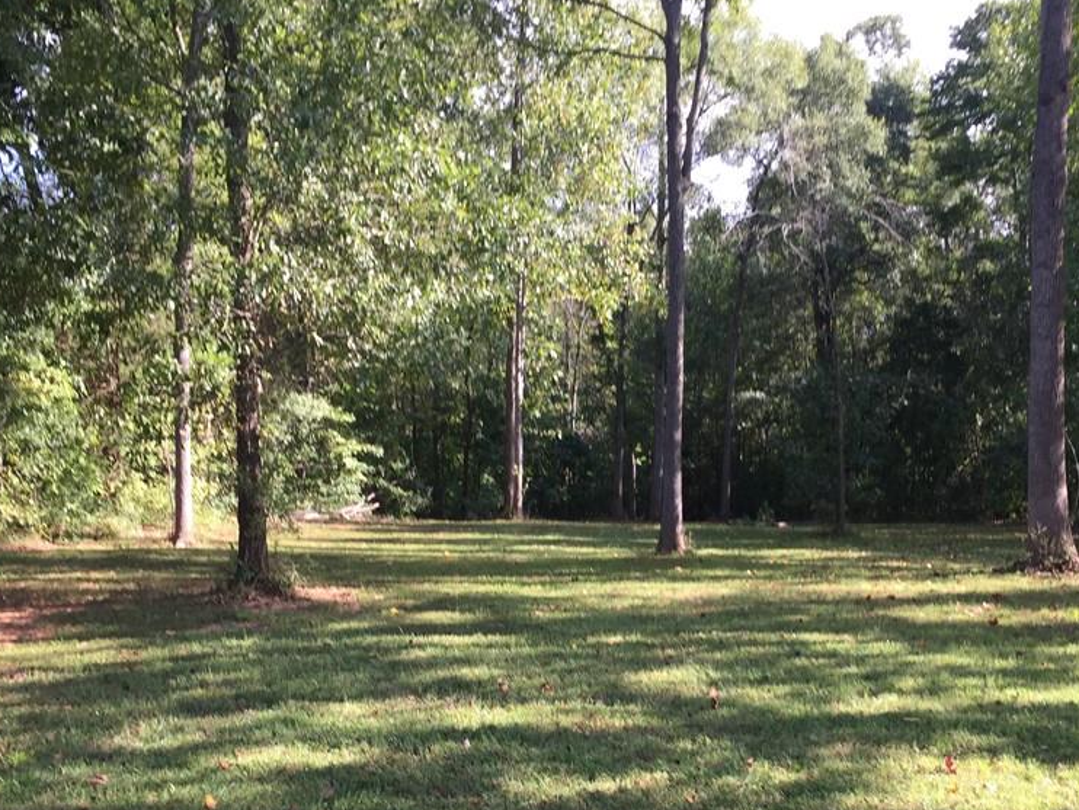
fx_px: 1247
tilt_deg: -4.6
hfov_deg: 46.5
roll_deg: -3.1
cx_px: 654
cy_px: 547
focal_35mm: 40
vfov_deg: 35.6
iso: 32
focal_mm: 4.15
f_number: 2.2
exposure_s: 1/249
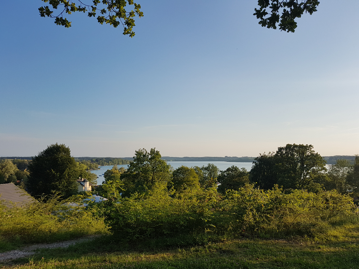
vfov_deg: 53.1
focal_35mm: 26
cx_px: 180
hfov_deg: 67.3
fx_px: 270
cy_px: 134
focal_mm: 4.2
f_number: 1.7
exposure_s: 1/1516
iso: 40
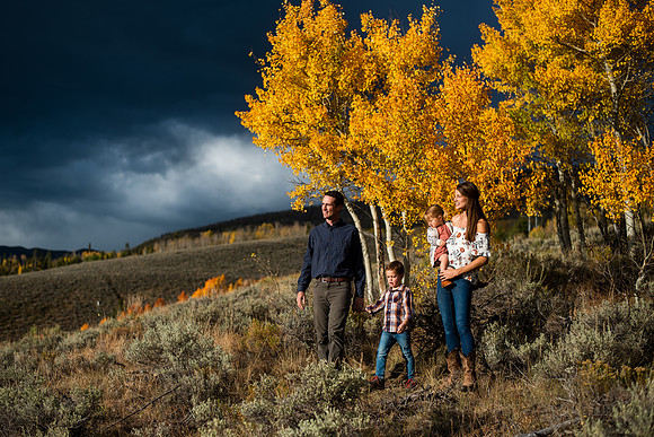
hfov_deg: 36.0
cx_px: 298
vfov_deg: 24.5
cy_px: 217
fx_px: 1004
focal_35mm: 55
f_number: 2.2
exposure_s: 1/2500
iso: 100
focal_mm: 50
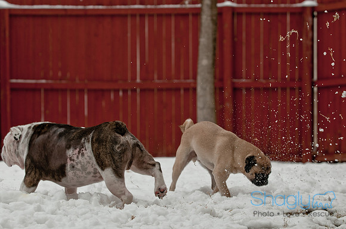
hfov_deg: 13.7
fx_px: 1440
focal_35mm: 150
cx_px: 173
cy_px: 114
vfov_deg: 9.1
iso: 200
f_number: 5
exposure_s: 1/640
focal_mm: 100
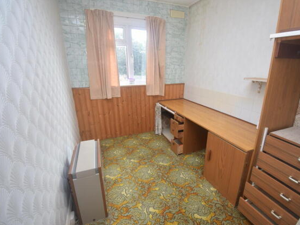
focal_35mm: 17
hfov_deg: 90.9
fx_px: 147
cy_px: 117
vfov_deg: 74.7
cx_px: 161
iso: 400
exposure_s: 1/80
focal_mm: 10
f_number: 4.5
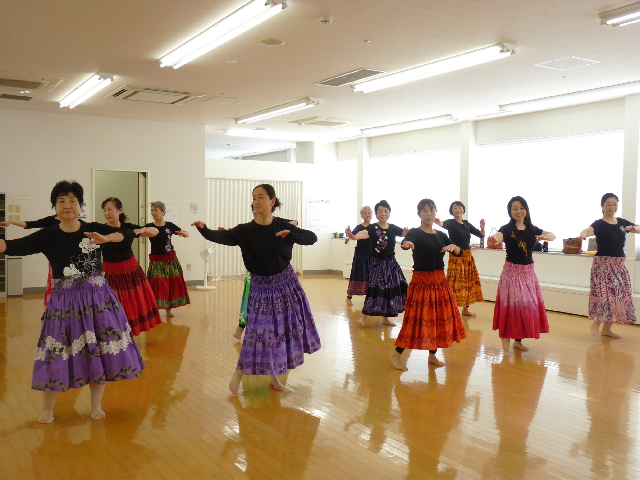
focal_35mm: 37
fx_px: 684
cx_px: 320
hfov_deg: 50.1
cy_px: 240
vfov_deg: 38.7
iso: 80
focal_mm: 6.5
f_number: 3
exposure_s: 1/80
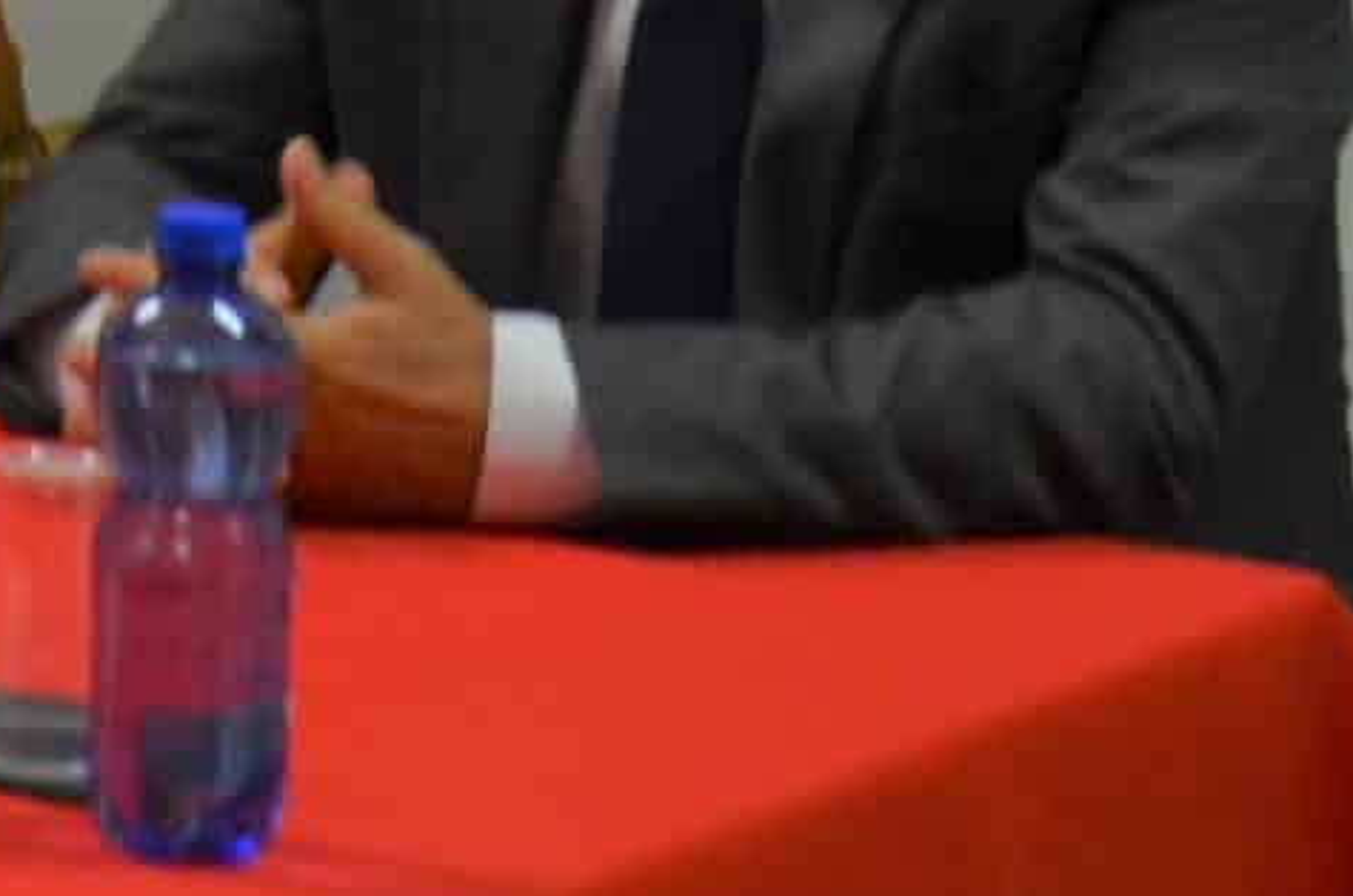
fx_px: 9714
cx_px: -1590
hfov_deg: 7.6
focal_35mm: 259
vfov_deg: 5.1
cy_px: -1395
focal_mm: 32
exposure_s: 1/40
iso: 800
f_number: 4.2
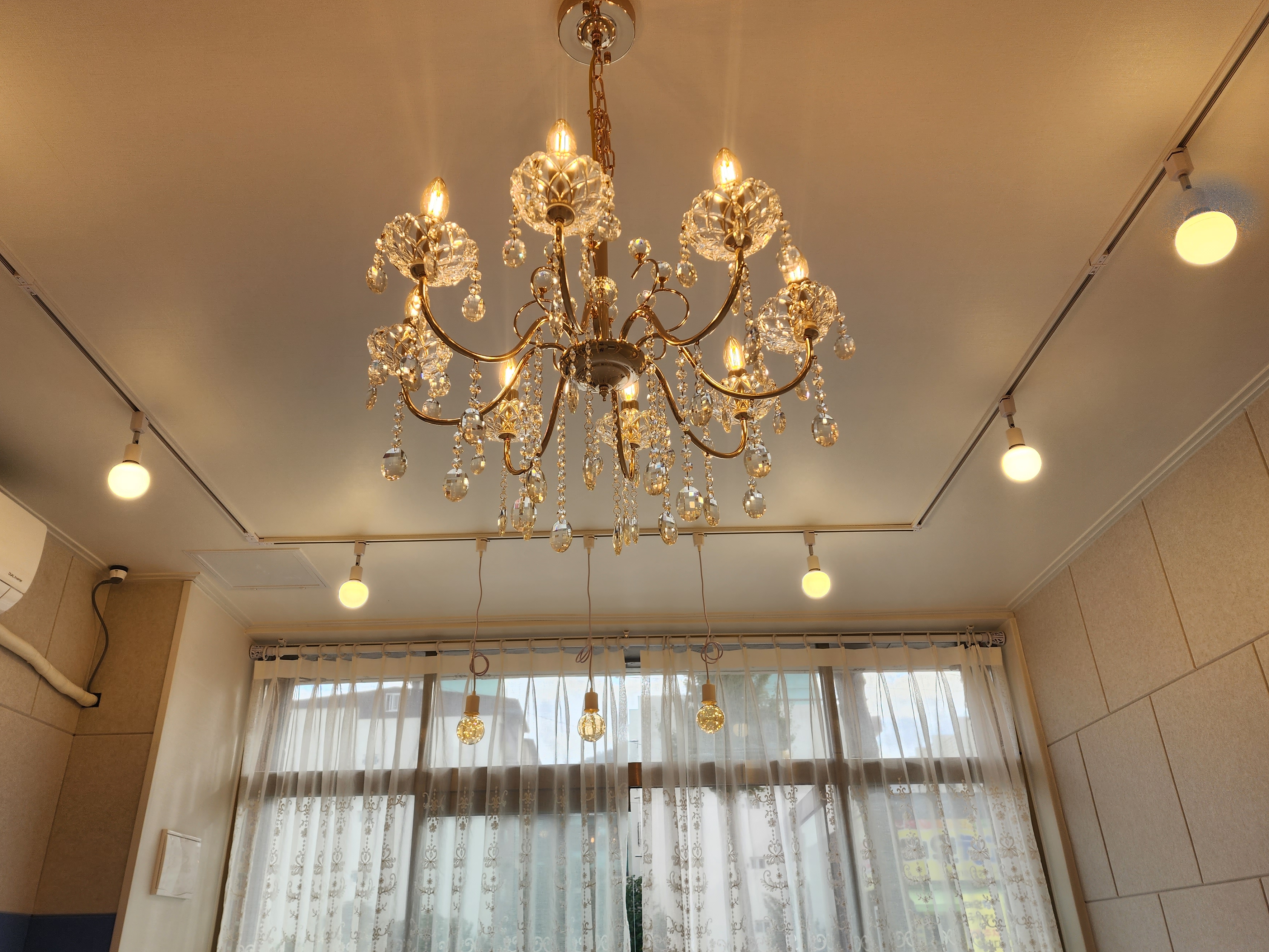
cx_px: 615
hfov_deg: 67.3
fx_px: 953
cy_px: 470
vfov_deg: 53.1
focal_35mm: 26
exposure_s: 1/164
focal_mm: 6.4
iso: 12
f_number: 1.8
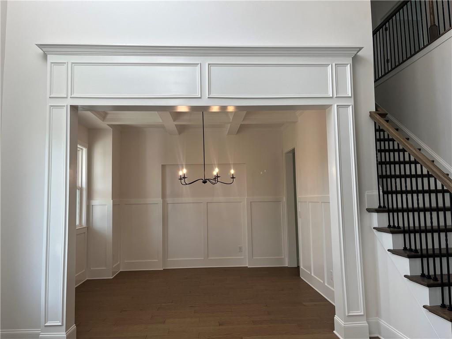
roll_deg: +0.9
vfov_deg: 53.1
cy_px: 170
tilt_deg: +4.1
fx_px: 339
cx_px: 226
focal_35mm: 26
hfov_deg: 67.3
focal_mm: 5.1
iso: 40
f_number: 1.6
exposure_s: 1/120
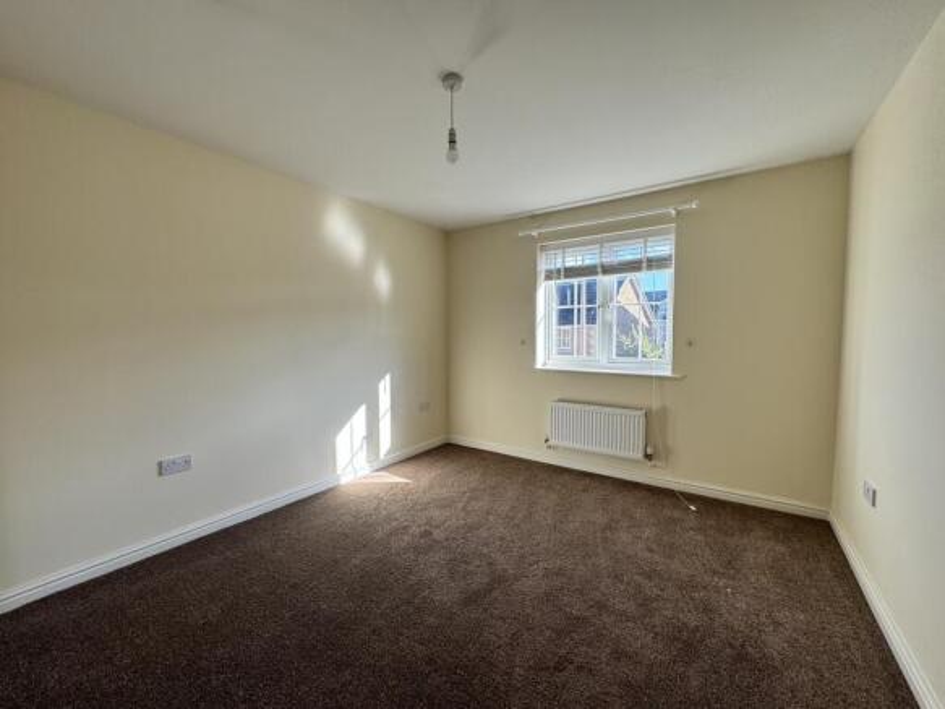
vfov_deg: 85.7
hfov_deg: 102.1
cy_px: 354
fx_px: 382
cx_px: 472
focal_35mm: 14
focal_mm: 2.22
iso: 40
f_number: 2.2
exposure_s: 1/186
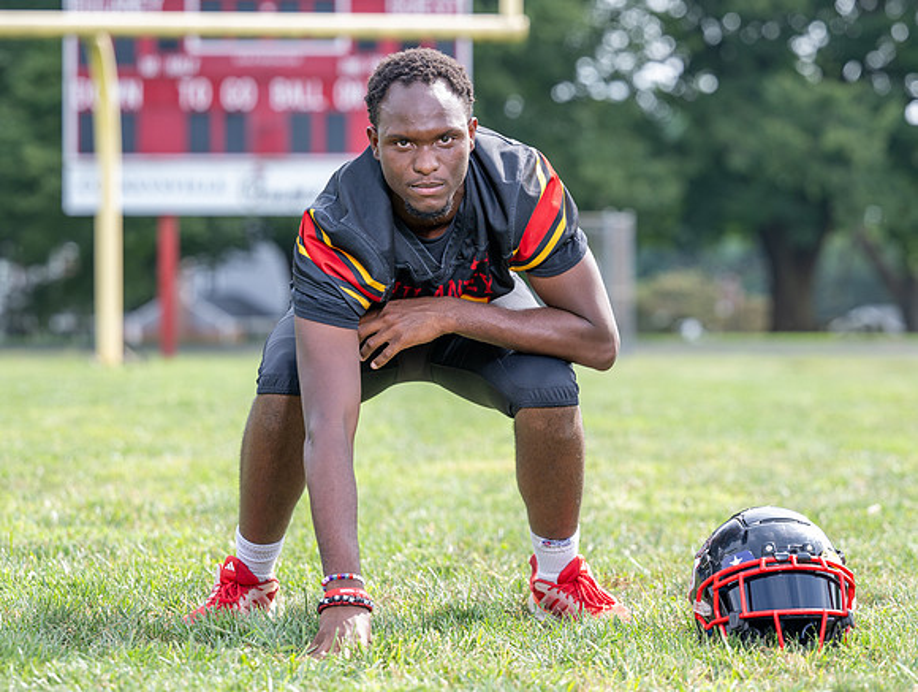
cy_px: 280
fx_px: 3743
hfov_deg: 14.0
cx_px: 481
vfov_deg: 10.6
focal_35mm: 141
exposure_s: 1/250
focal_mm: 103
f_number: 3.2
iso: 100
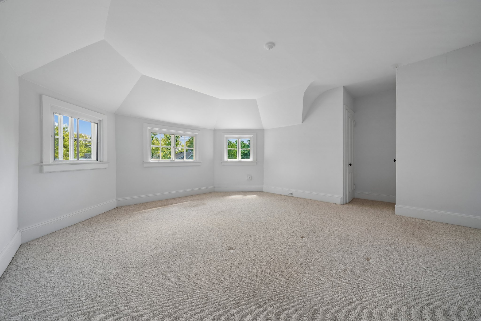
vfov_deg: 90.0
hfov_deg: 112.6
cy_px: 160
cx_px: 240
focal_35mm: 12
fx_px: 160
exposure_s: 1/8
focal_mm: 12
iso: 125
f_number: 10
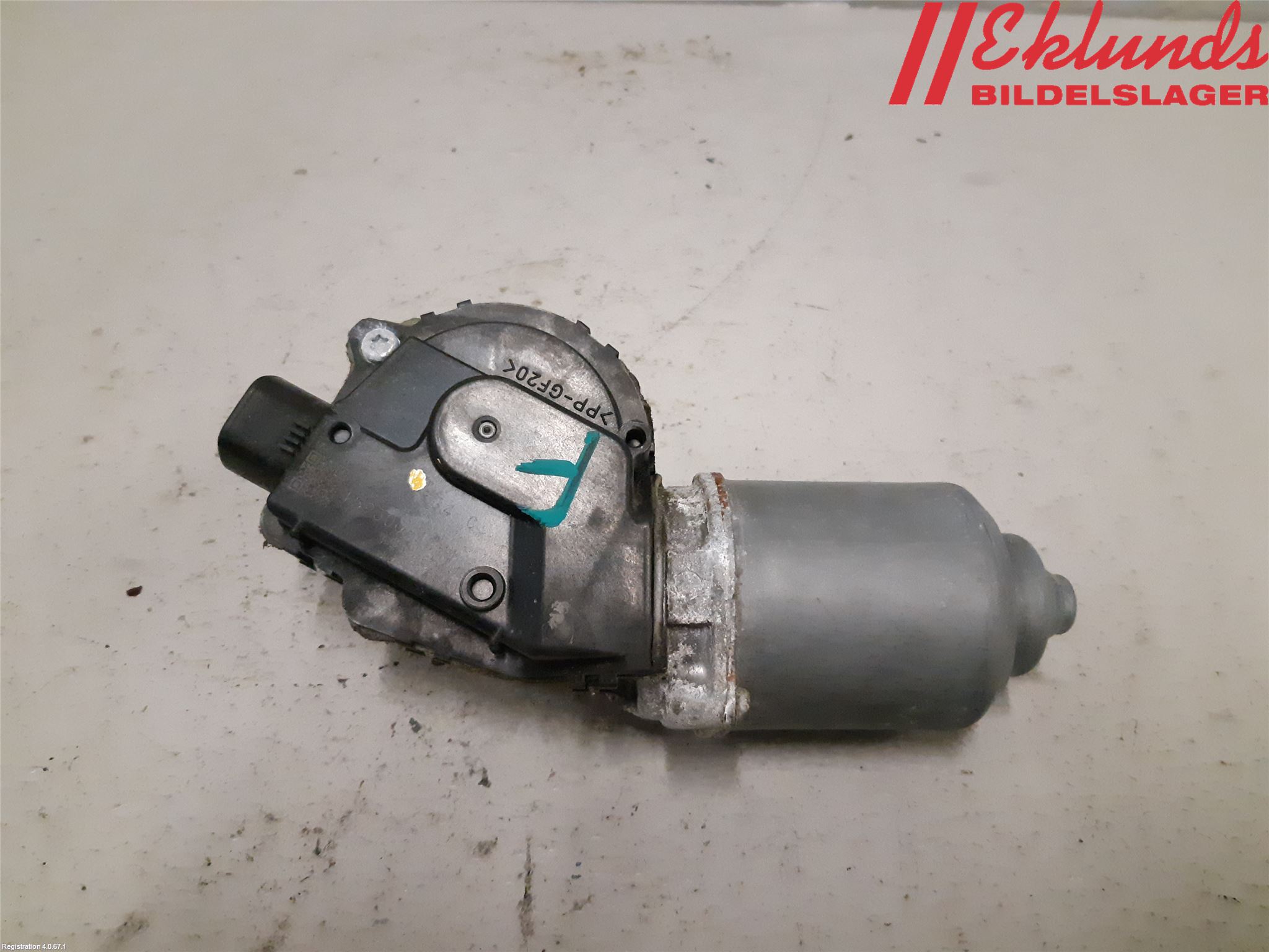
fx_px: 953
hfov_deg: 67.3
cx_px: 634
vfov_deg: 53.1
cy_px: 476
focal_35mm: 26
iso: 800
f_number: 1.7
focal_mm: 3.93
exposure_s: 1/263
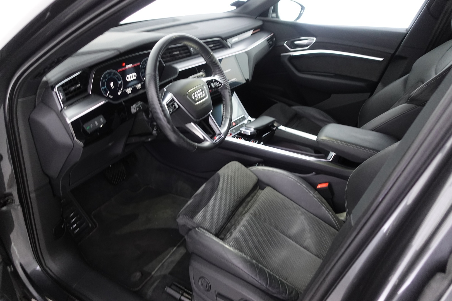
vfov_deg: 53.1
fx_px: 301
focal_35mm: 24
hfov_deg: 73.7
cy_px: 150
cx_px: 226
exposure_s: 1/20
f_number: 1.8
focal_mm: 9.4
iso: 800
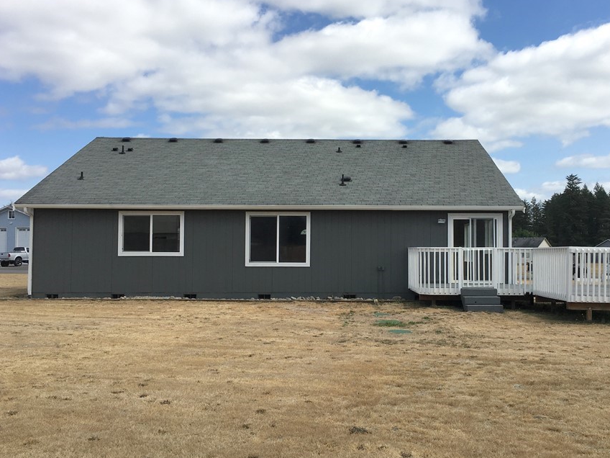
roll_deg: +0.1
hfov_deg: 52.5
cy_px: 234
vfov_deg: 40.7
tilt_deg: +1.8
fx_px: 617
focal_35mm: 35
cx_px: 344
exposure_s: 1/2079
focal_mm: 4.15
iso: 25
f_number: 2.2
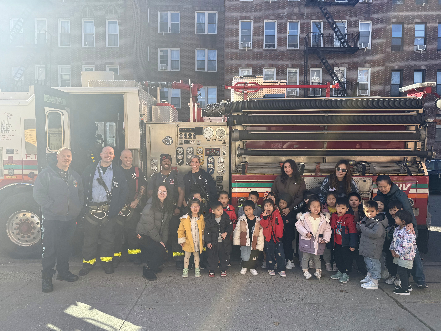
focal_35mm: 24
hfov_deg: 71.6
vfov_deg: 56.8
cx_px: 220
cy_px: 166
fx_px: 306
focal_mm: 6.76
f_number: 1.78
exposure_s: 1/1271
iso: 80
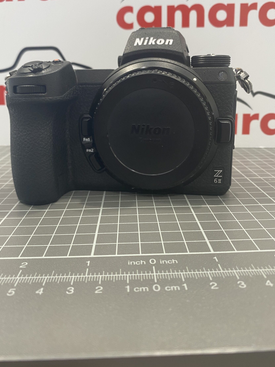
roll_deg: +1.2
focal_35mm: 30
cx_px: 135
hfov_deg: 46.8
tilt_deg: -12.2
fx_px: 318
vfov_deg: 59.7
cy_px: 157
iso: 64
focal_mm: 4.25
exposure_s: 1/50
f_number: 1.8
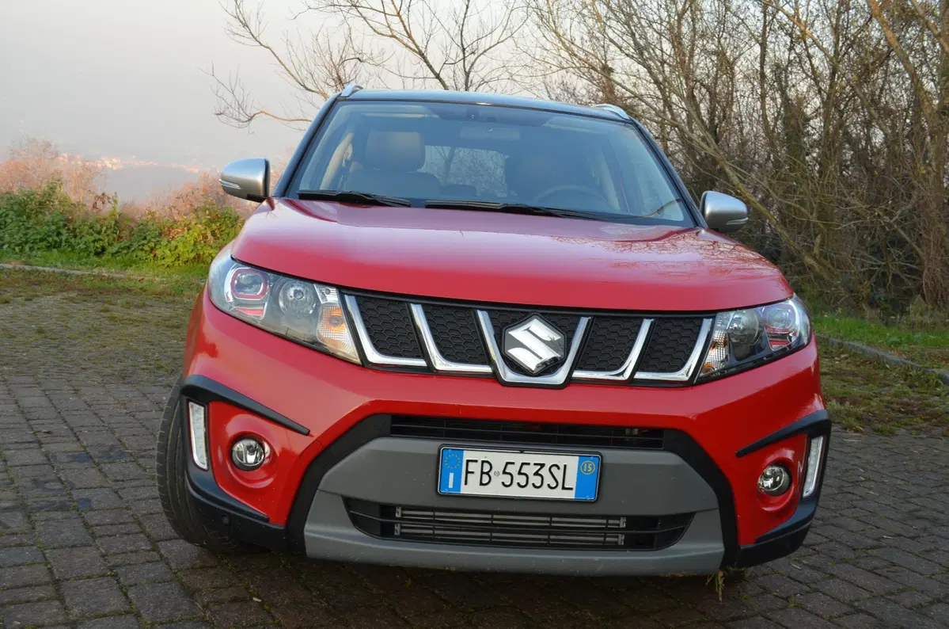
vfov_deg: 36.7
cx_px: 474
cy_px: 314
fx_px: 947
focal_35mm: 36
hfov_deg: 53.2
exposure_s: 1/125
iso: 200
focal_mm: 24
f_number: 5.6
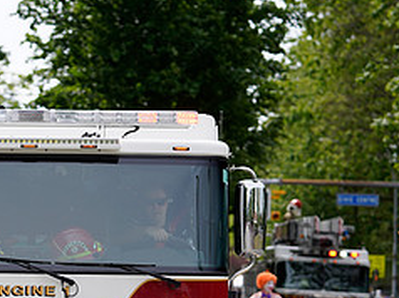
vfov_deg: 8.4
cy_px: 312
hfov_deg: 11.1
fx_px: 2027
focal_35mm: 176
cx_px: -7
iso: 125
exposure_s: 1/400
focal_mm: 75
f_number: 2.8
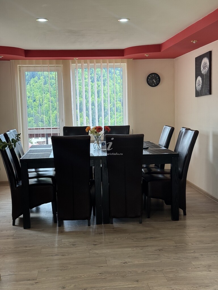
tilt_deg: -3.8
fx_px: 403
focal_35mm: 48
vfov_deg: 39.7
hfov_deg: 30.3
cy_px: 145
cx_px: 109
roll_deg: +1.1
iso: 64
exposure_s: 1/159
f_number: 1.78
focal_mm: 6.76
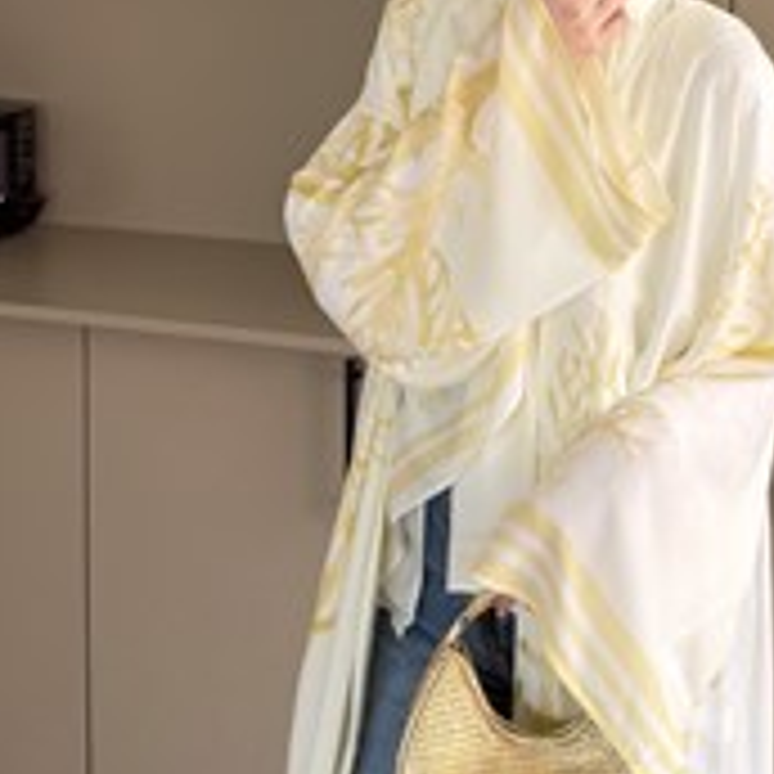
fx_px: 1290
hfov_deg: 32.9
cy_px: 340
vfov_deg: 33.4
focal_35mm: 51
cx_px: 549
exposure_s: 1/126
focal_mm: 6.76
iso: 64
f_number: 1.78
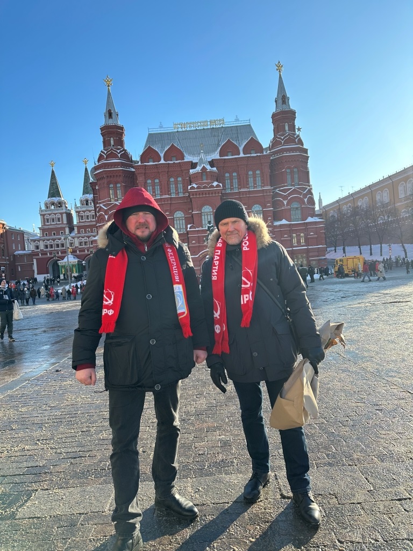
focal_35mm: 24
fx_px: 382
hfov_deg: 56.8
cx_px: 206
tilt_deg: +0.1
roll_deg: +4.7
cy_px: 276
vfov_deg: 71.6
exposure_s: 1/2155
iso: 80
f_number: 1.78
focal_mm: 6.86
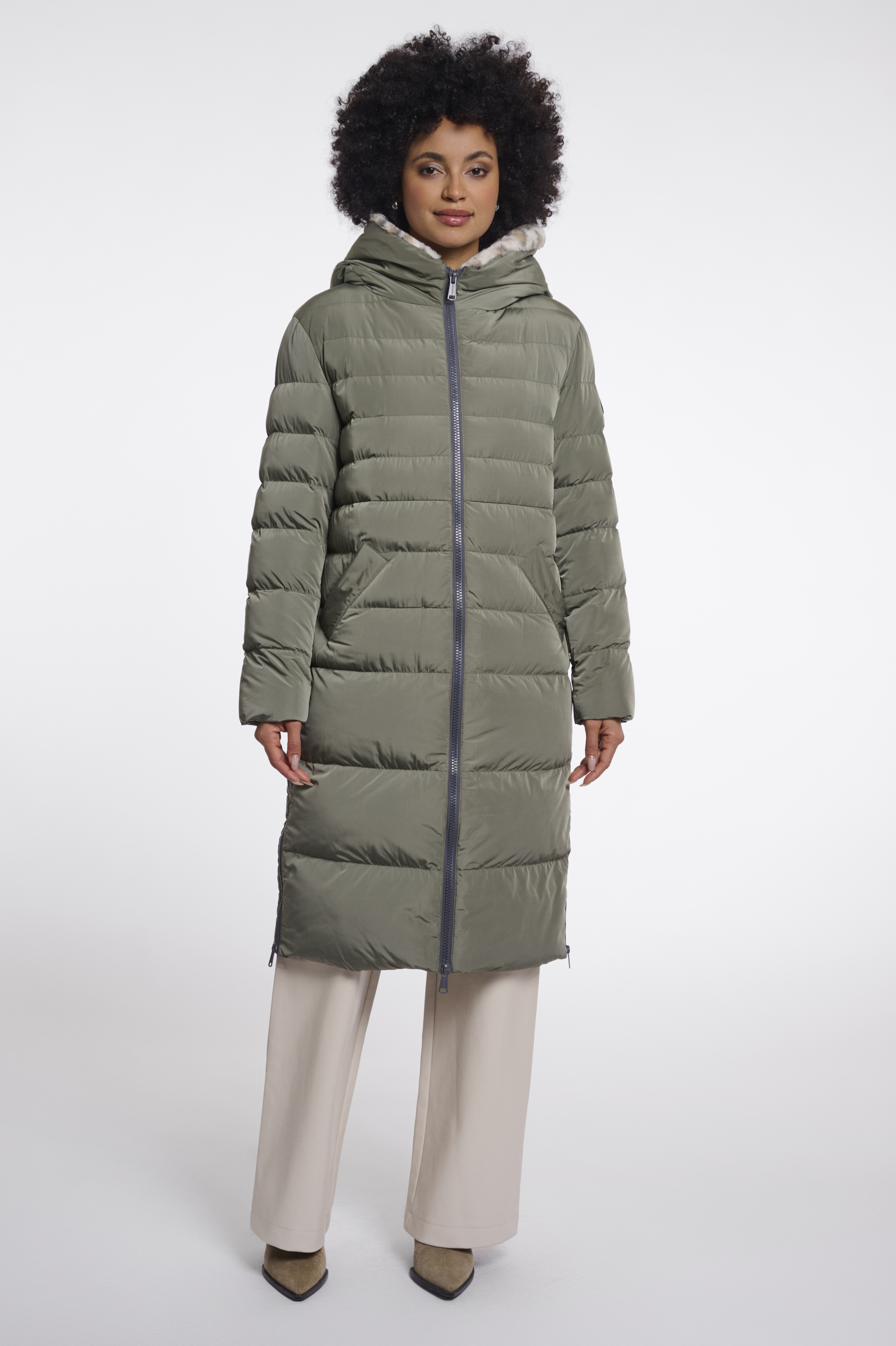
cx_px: 448
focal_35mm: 54
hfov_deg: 25.0
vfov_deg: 36.9
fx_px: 2019
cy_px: 673
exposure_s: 1/160
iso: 125
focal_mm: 54
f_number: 8
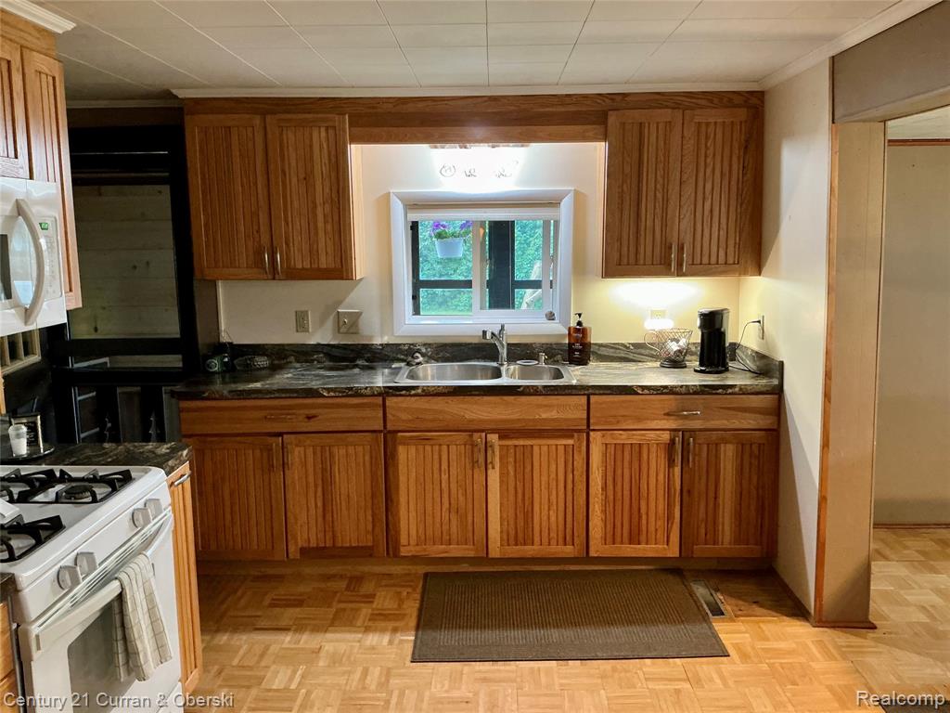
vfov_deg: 49.7
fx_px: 768
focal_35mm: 28
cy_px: 356
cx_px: 475
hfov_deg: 63.4
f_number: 1.8
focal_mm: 3
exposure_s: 1/40
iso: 200
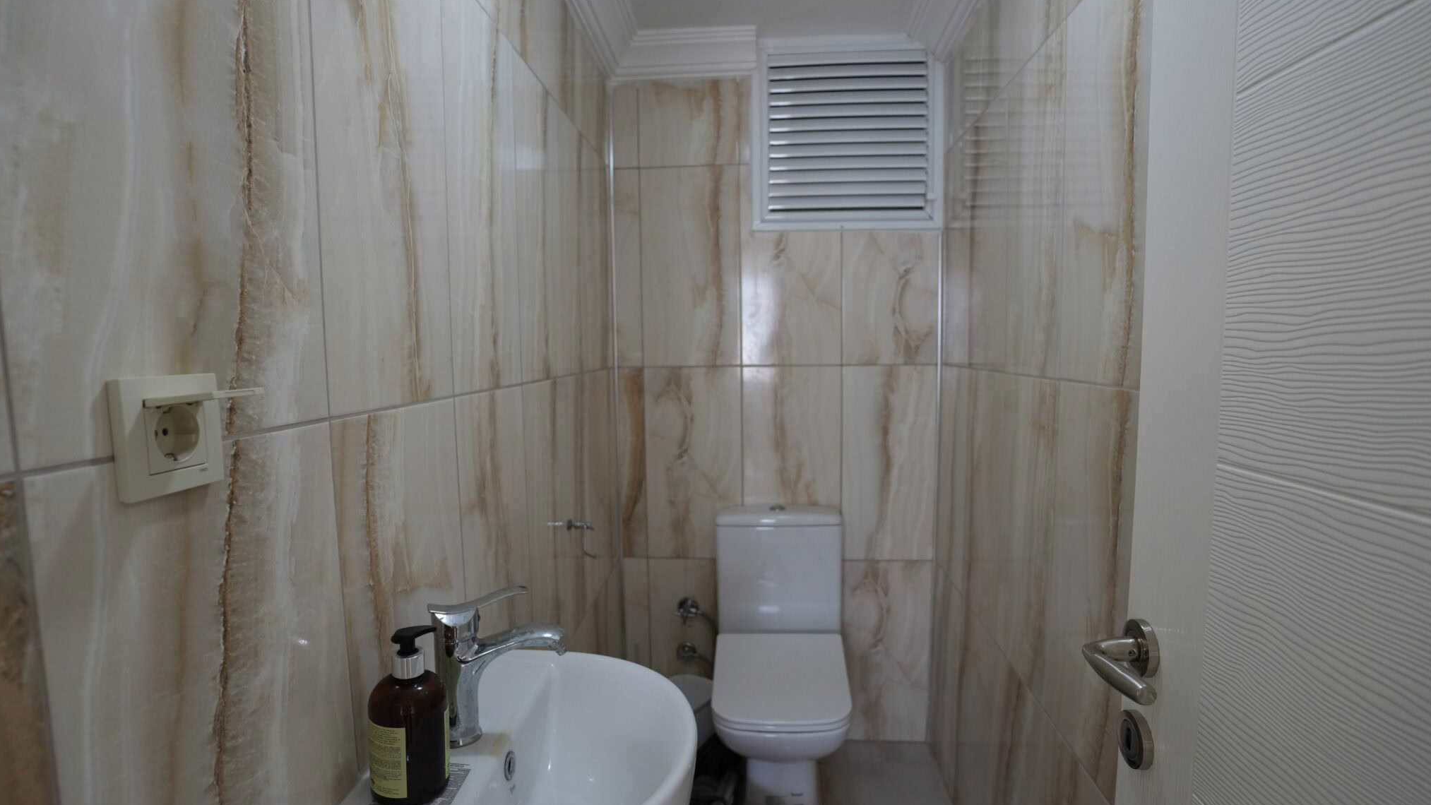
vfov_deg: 61.0
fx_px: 683
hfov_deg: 92.7
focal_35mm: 18
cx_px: 717
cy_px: 421
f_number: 4
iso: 1250
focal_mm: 17
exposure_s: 1/160
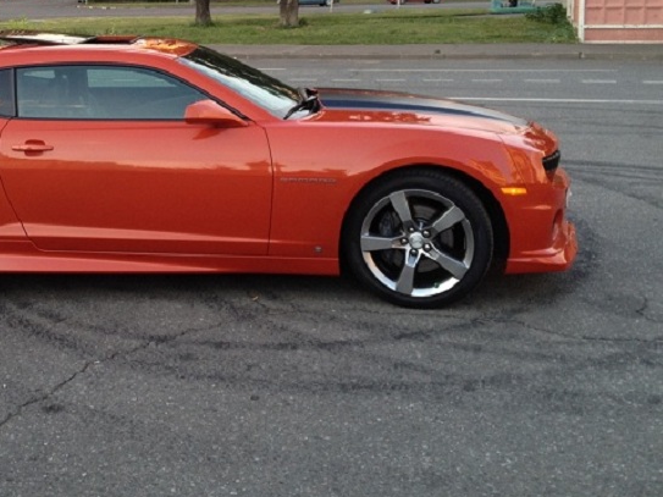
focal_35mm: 58
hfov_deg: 32.5
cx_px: 158
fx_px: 1111
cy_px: 113
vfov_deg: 24.9
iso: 64
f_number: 2.4
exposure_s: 1/60
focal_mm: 4.28
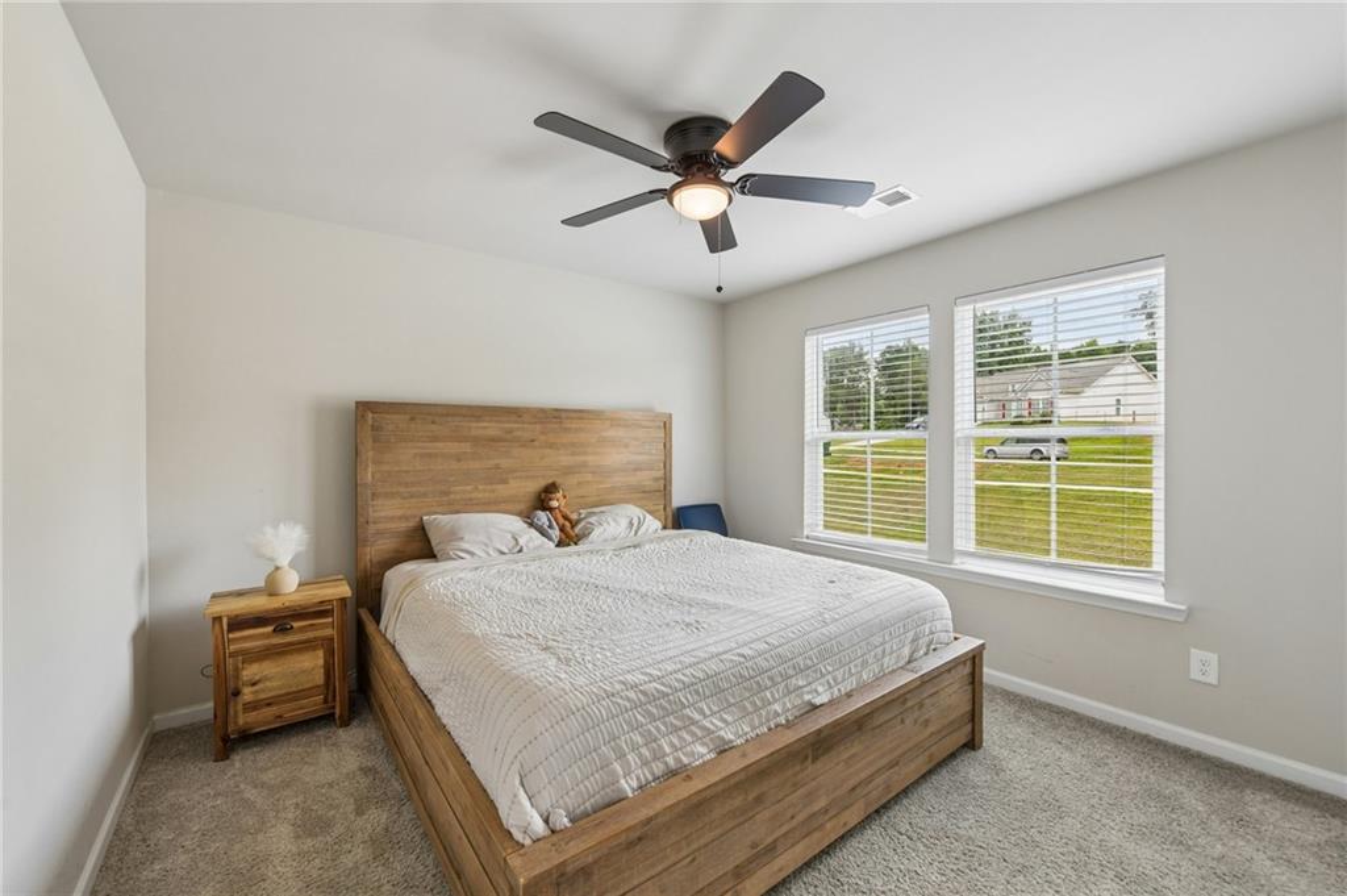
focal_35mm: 14
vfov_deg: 81.1
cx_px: 674
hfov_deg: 104.3
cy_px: 448
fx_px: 523
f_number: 8
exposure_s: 1/125
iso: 400
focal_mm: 14
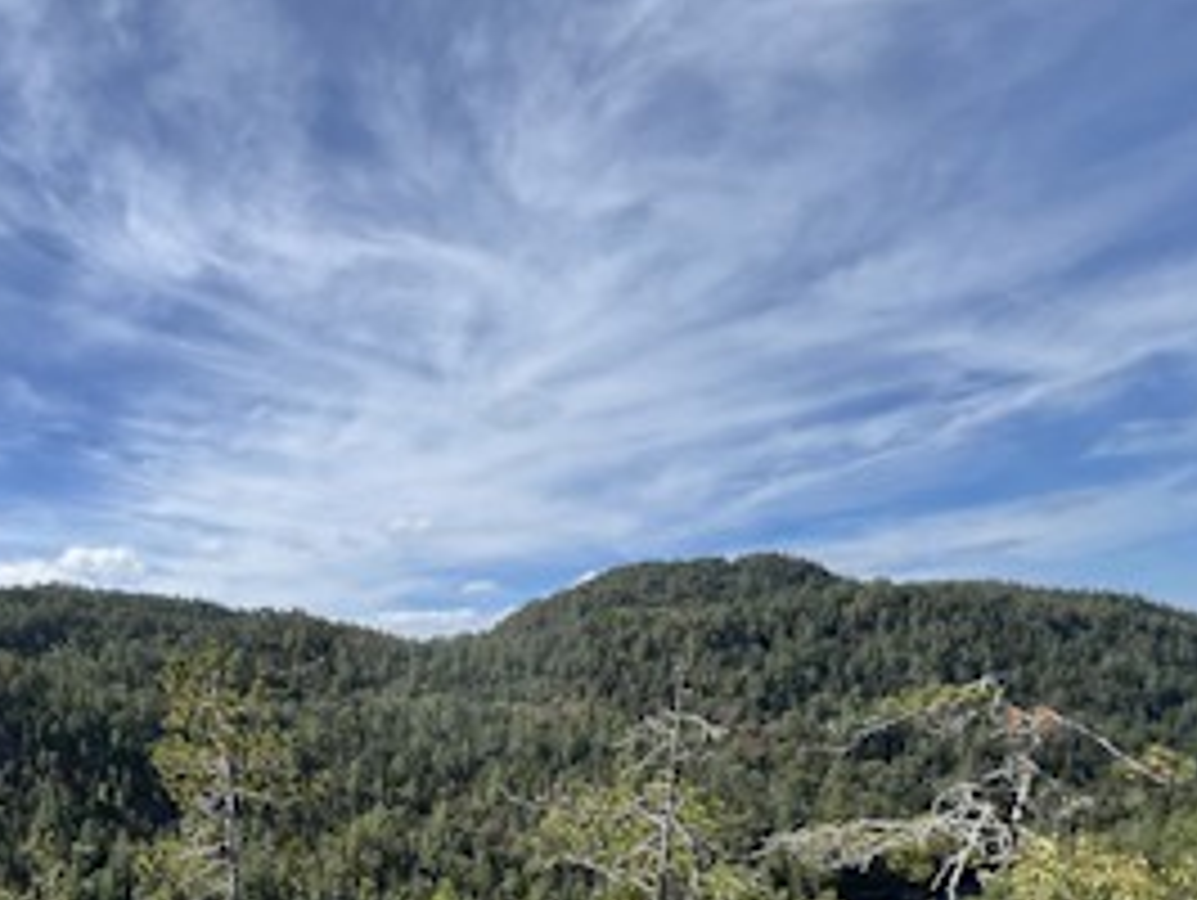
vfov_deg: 55.8
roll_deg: +2.7
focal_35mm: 22
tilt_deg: -3.1
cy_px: 747
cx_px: 292
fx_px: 761
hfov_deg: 70.9
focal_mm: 1.57
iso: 32
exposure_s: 1/1531
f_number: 1.8
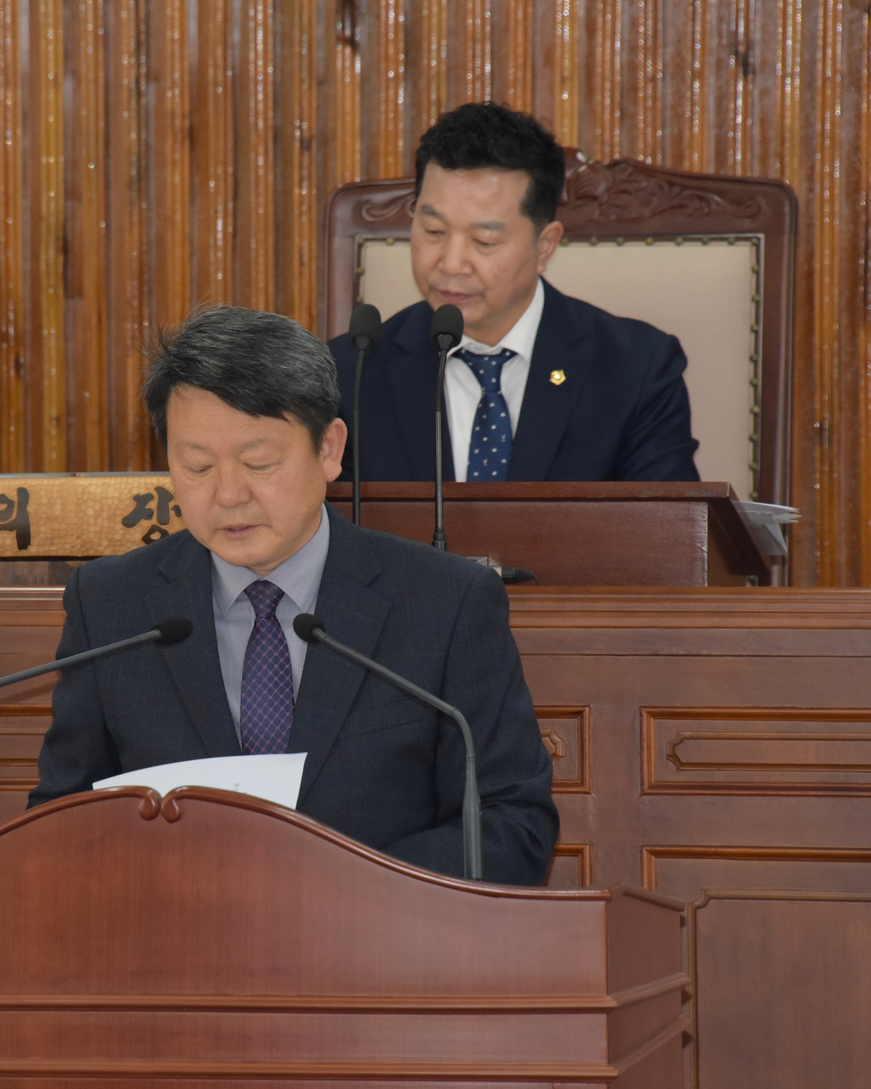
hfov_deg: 3.7
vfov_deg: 4.6
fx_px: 13630
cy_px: 544
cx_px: 239
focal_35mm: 423
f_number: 8
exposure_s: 1/200
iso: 4000
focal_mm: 300
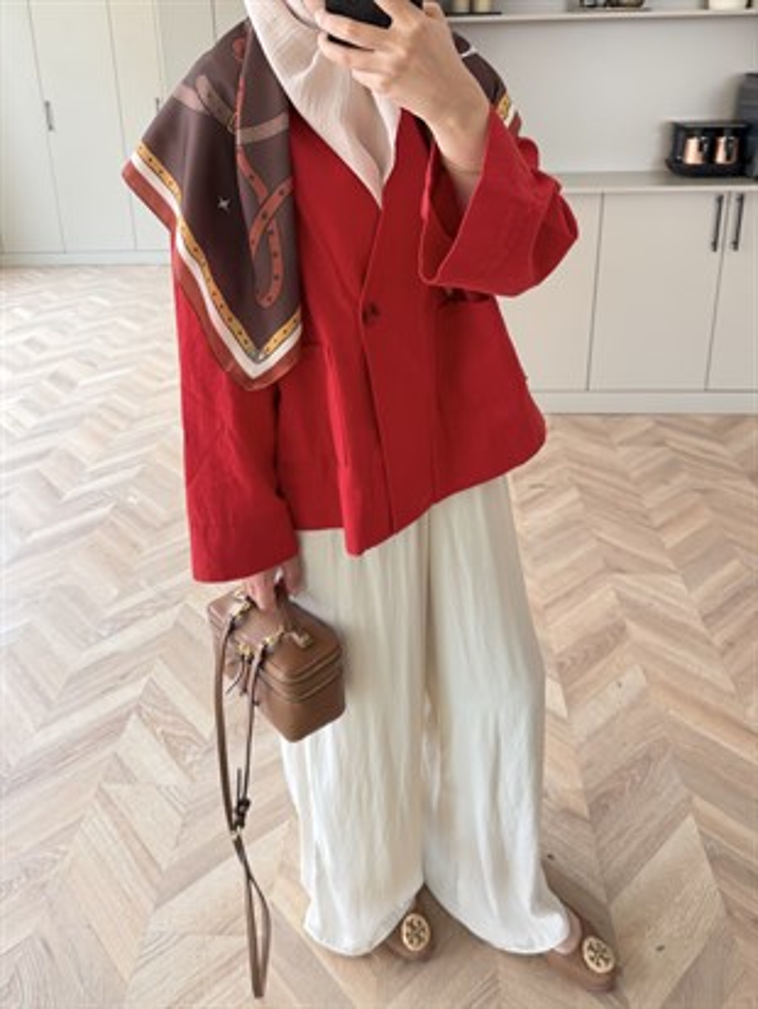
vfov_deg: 71.6
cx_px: 379
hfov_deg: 56.8
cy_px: 504
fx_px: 700
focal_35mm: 24
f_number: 1.78
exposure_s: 1/121
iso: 125
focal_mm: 6.76
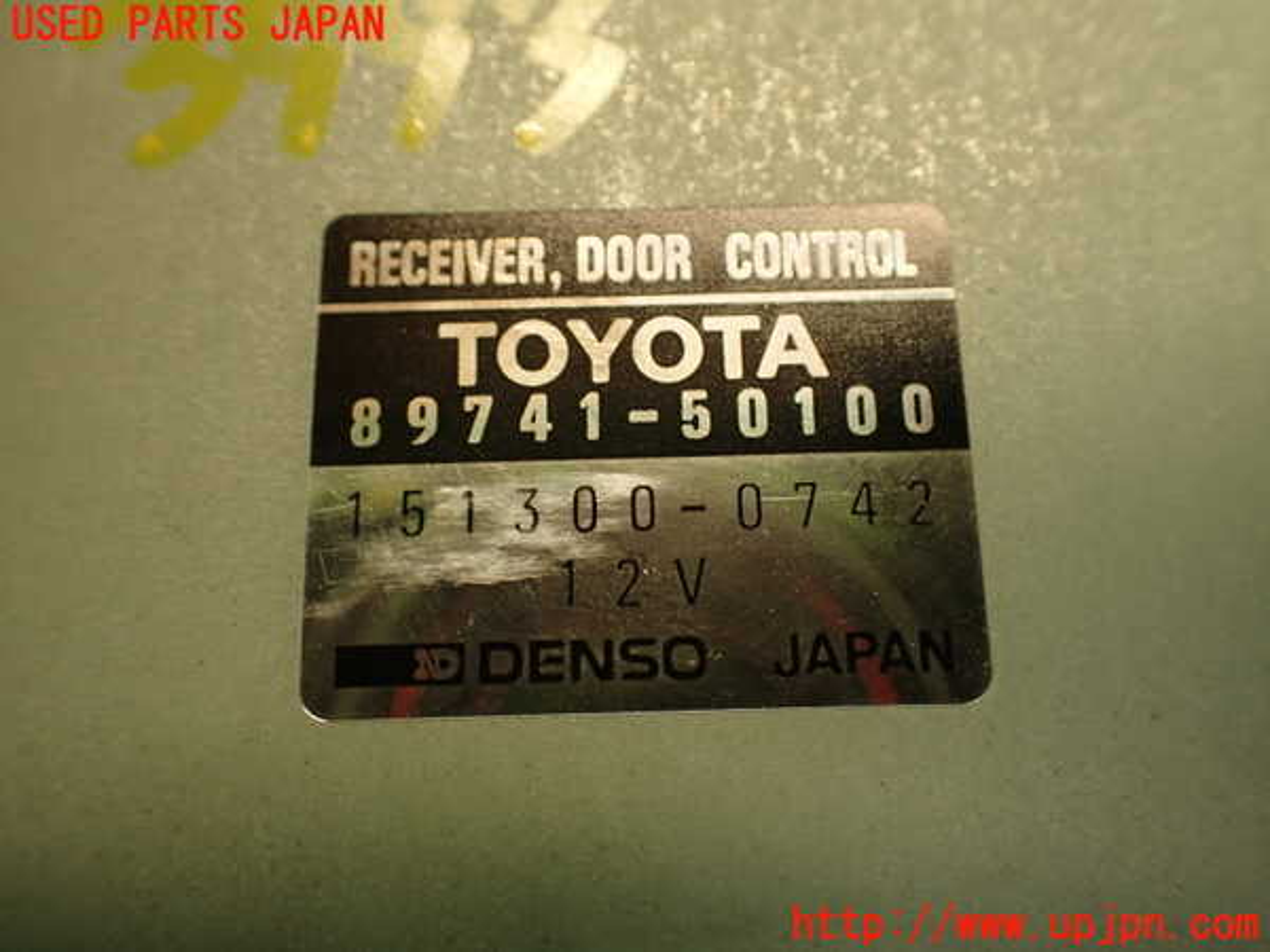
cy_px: 476
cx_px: 635
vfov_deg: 44.2
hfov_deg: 56.8
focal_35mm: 32
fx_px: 1174
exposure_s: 1/50
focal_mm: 5.79
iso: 200
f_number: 2.4
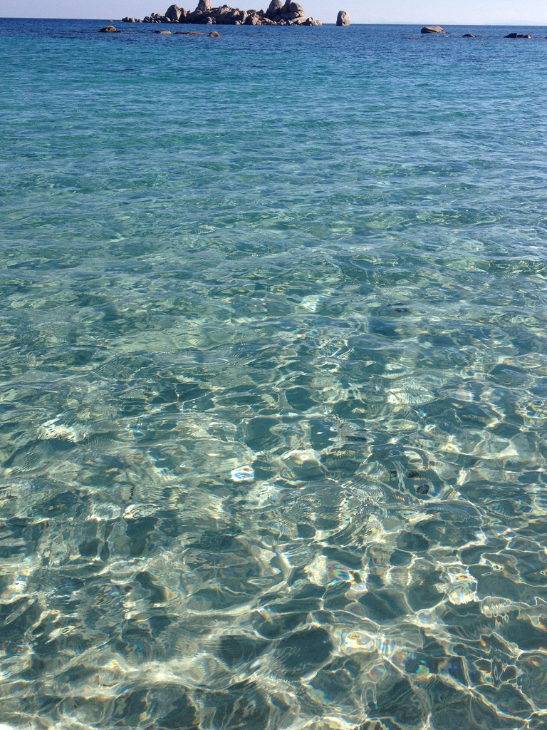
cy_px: 328
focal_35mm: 41
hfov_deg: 35.1
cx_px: 247
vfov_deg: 45.7
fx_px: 864
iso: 64
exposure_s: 1/2123
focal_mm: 4.28
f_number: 2.4
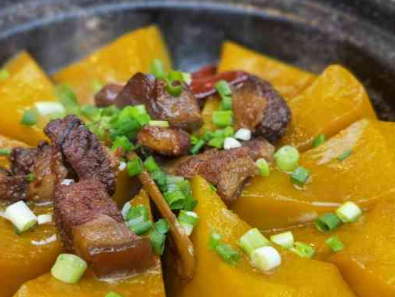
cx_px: 166
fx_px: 856
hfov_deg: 26.0
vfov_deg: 19.6
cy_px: 202
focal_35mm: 75
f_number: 4
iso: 80
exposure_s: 1/100
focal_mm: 6.67
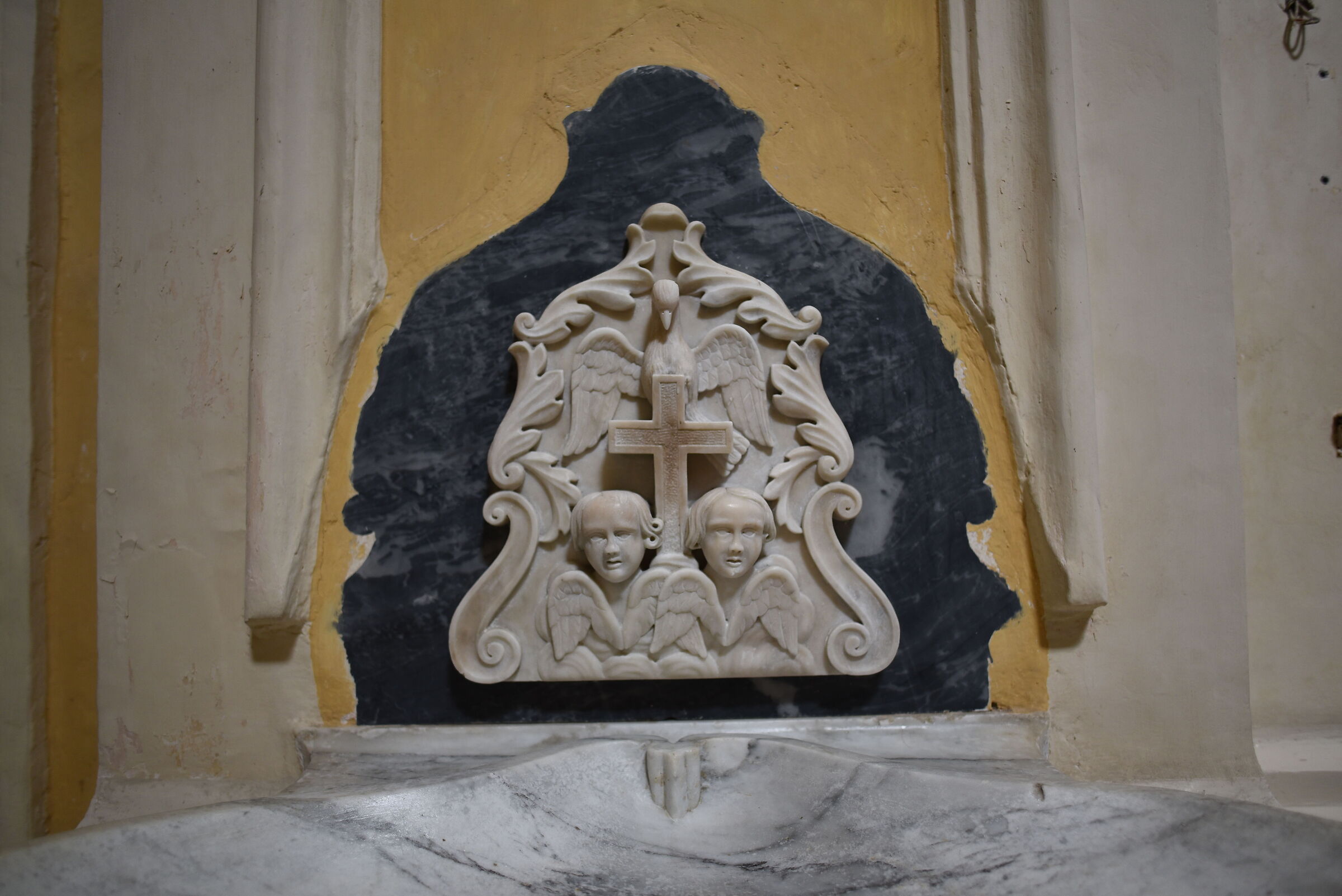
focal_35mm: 20
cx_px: 671
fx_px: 746
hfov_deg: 84.0
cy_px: 448
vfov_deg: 62.0
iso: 500
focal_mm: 20
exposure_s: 1/350
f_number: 1.8
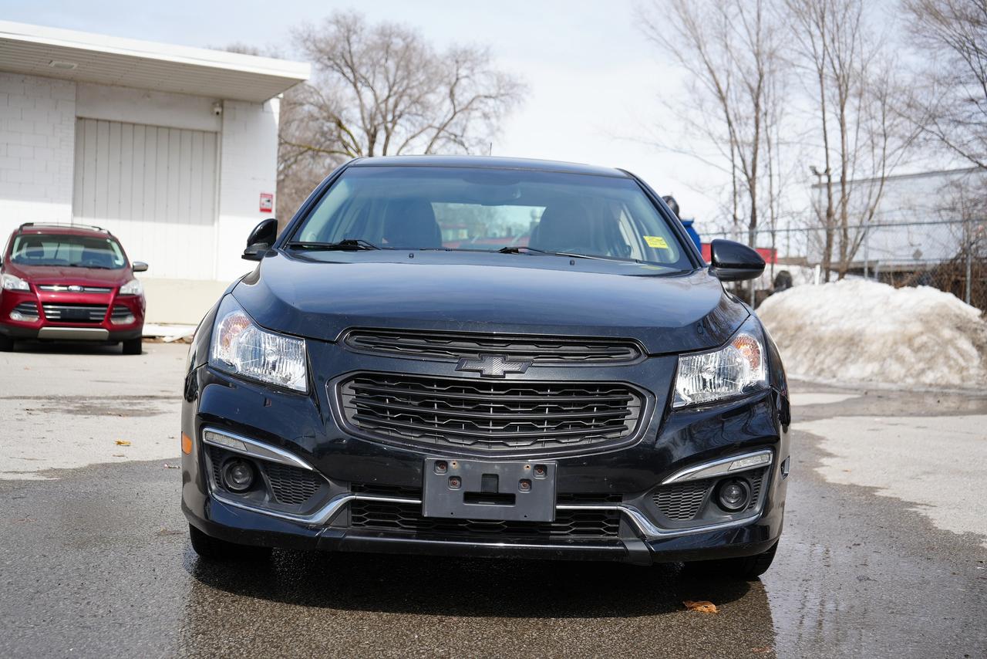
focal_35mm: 44
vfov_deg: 30.5
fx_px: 1207
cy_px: 330
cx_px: 494
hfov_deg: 44.5
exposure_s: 1/400
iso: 100
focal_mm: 44
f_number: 5
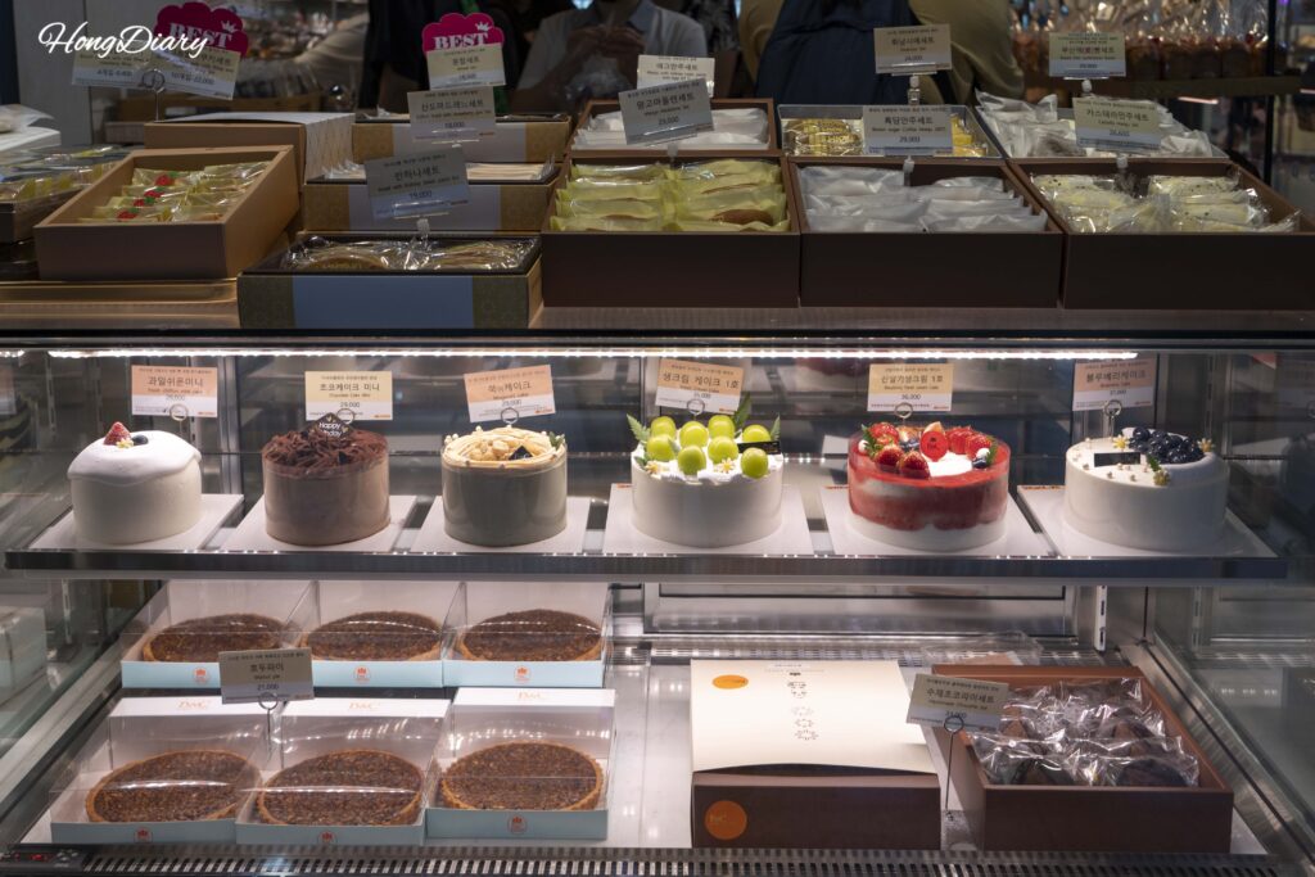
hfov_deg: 55.8
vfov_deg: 38.9
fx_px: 1242
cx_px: 658
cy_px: 438
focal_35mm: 34
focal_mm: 34
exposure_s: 1/160
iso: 200
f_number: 4.5
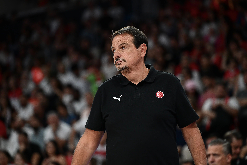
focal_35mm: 200
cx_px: 124
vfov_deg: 6.9
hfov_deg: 10.3
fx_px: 1372
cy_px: 82
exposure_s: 1/2000
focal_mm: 200
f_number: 3.5
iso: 2500
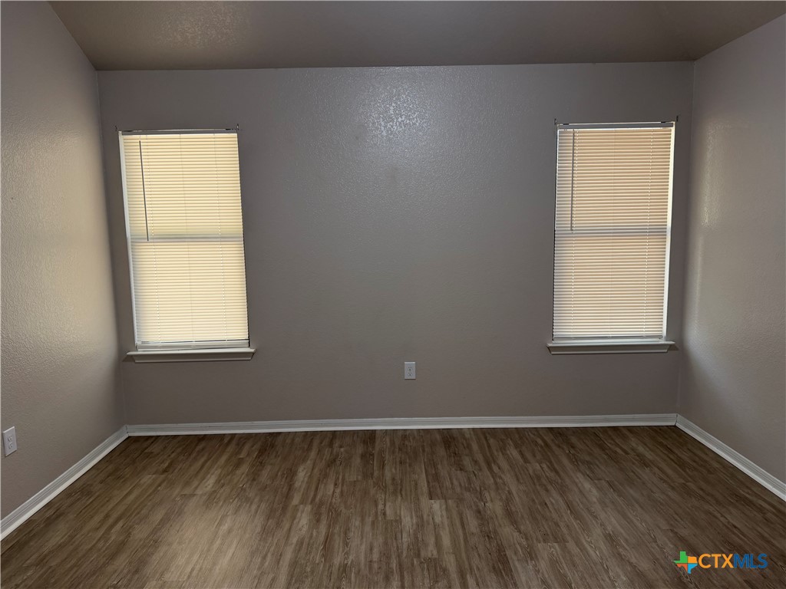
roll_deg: +0.6
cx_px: 393
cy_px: 294
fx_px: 545
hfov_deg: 71.6
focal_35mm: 24
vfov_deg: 56.8
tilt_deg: -6.8
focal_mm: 6.76
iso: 160
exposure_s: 1/120
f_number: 1.78
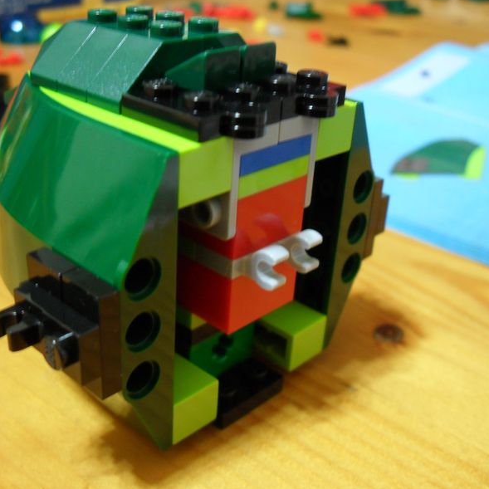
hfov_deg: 40.0
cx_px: 212
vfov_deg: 40.0
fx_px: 671
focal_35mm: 42
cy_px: 243
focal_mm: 6.2
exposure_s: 1/4
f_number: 2.8
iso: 200
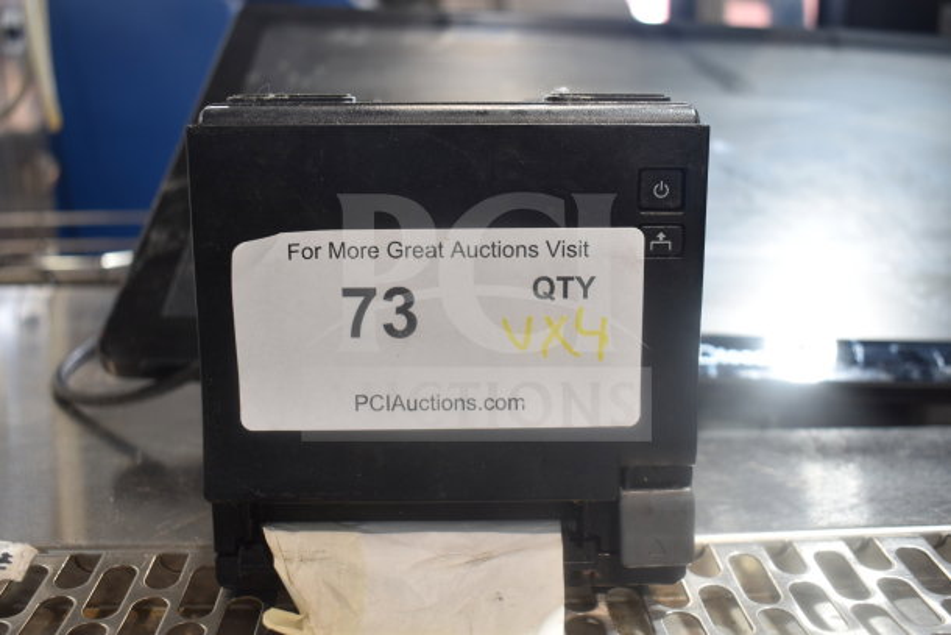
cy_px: 318
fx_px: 951
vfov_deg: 36.9
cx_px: 476
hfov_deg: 53.1
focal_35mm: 36
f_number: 3.8
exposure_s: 1/40
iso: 250
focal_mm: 24
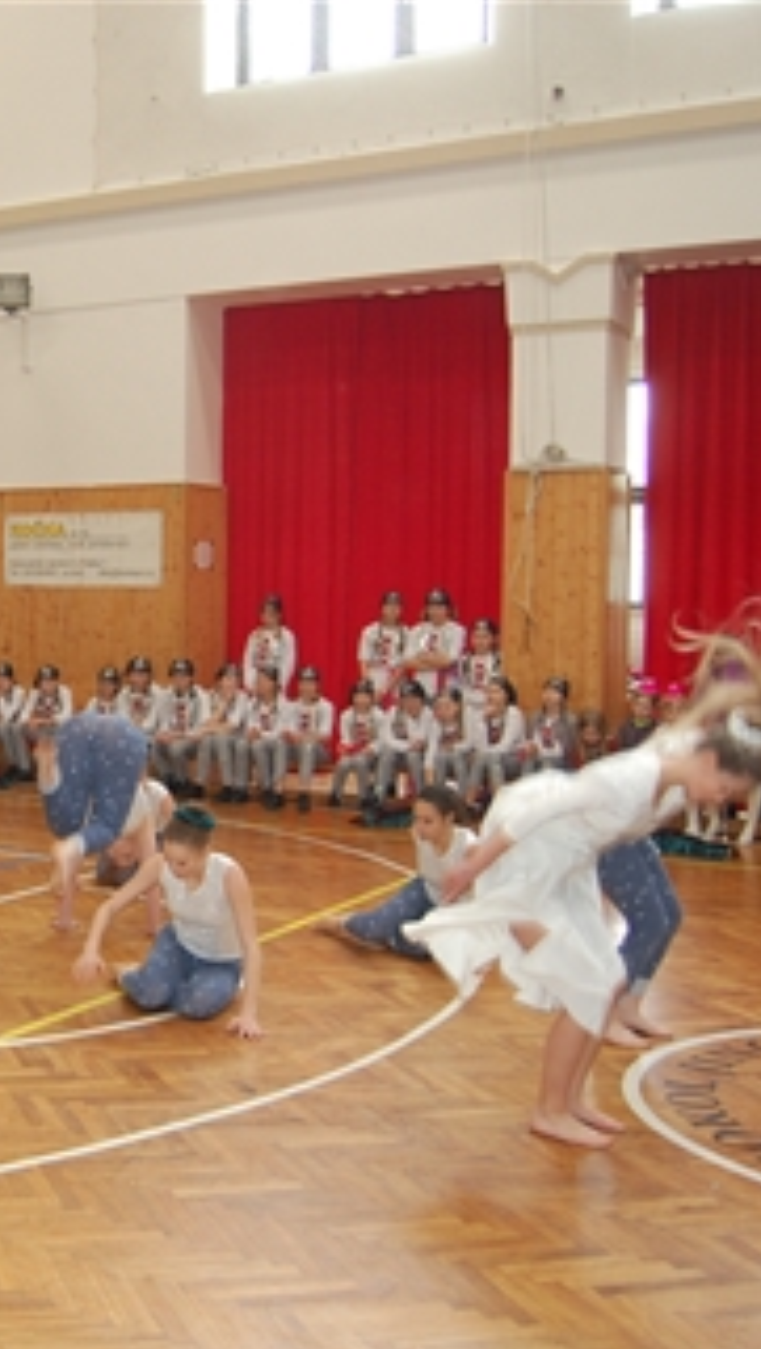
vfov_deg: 46.4
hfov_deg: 25.3
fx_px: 1576
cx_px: -71
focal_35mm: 44
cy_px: 693
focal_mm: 18
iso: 400
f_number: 3.5
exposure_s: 1/80
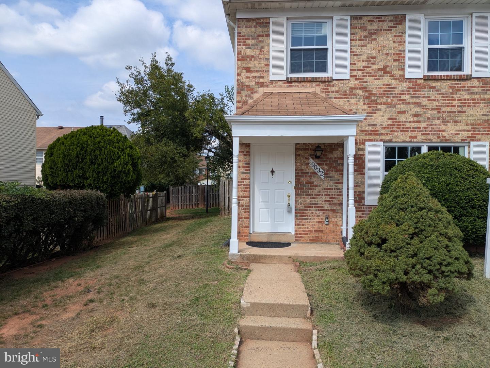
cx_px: 245
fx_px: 354
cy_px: 184
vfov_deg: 54.9
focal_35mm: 25
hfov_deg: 69.4
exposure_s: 1/2222
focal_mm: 5.43
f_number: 1.89
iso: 46
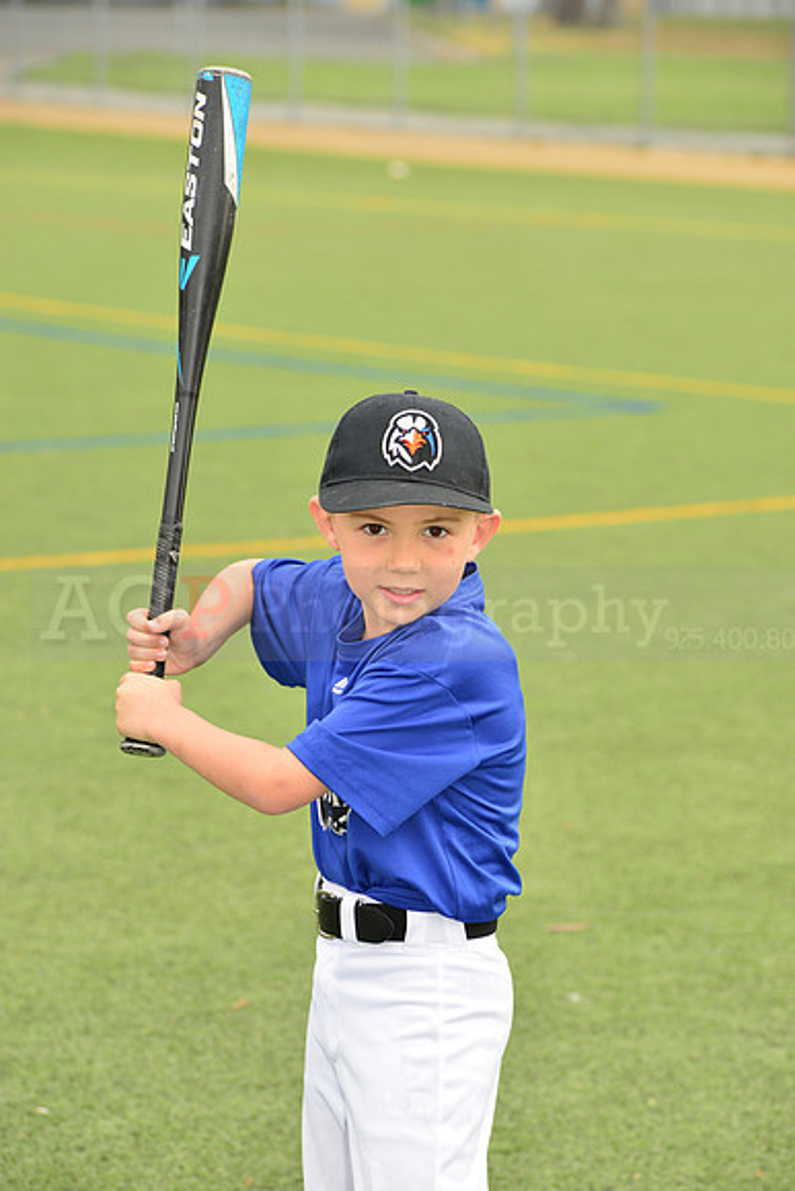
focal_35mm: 145
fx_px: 4800
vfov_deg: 14.2
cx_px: 398
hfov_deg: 9.5
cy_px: 596
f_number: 8
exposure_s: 1/200
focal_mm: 145
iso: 250
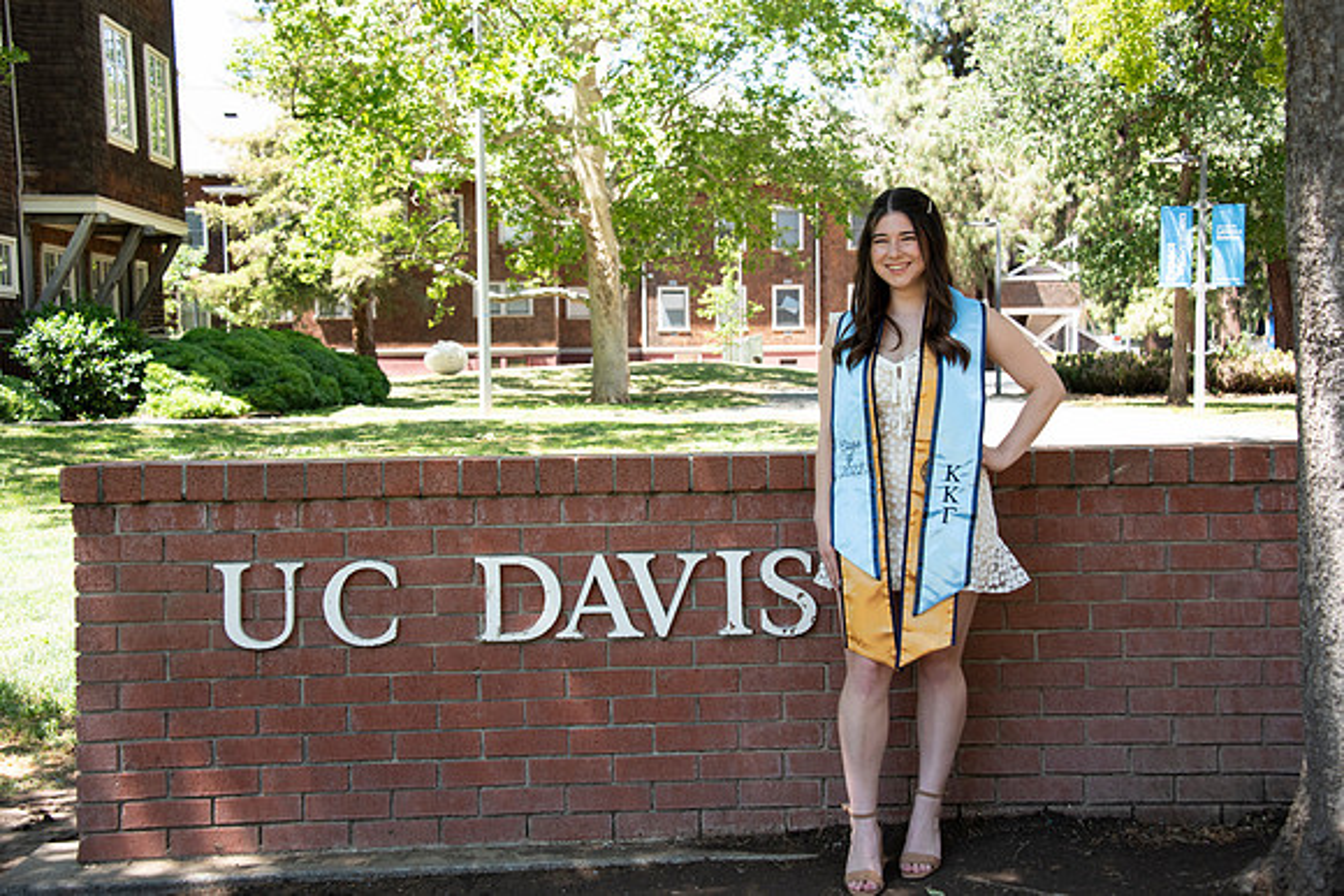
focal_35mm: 48
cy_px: 448
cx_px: 672
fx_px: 1792
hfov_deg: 41.1
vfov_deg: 28.1
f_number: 5.6
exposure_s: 1/320
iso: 640
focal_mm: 48
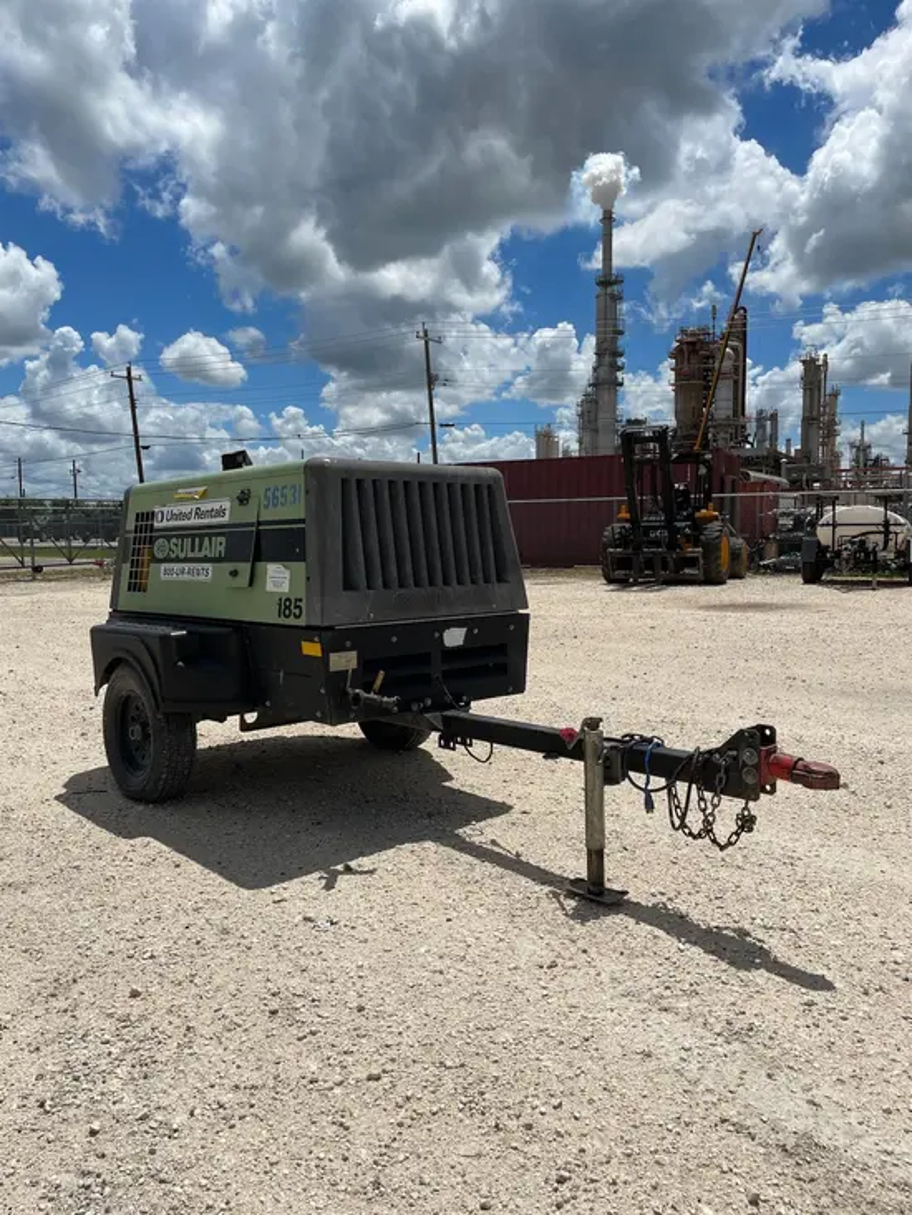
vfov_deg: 67.3
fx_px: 913
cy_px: 608
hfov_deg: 53.1
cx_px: 456
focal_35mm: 26
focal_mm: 4.2
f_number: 1.6
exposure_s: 1/9091
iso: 32
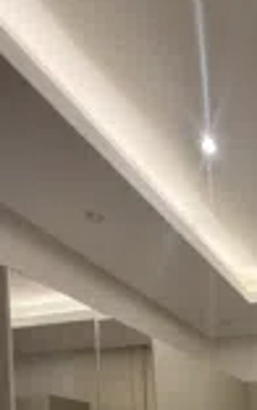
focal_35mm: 38
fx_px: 424
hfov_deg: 27.6
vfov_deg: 39.4
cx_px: 341
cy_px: 476
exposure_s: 1/100
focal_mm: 2.22
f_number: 2.2
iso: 320
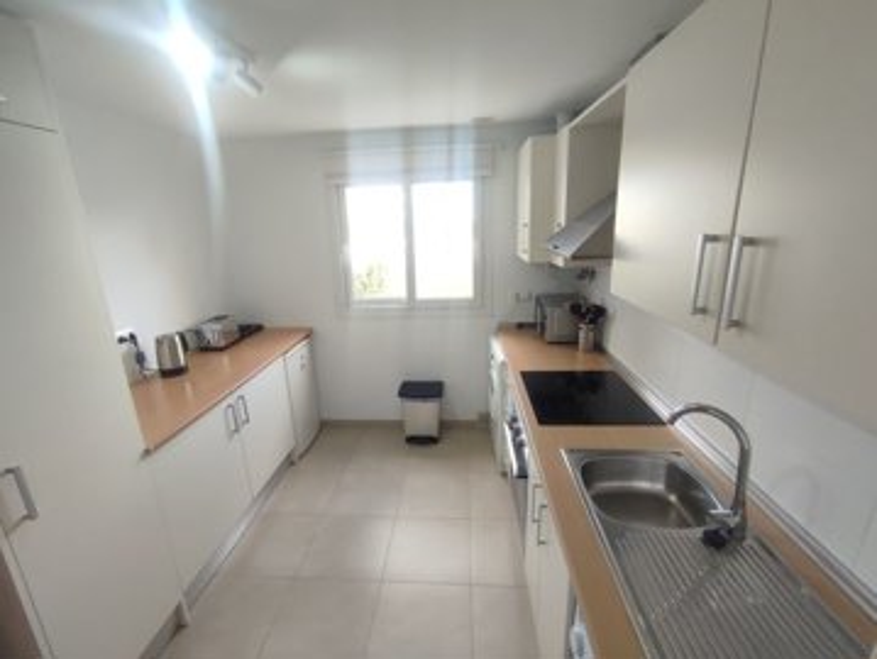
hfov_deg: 94.4
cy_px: 330
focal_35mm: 16
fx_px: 406
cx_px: 438
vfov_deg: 78.2
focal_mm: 1.65
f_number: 2.2
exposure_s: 1/100
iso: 227
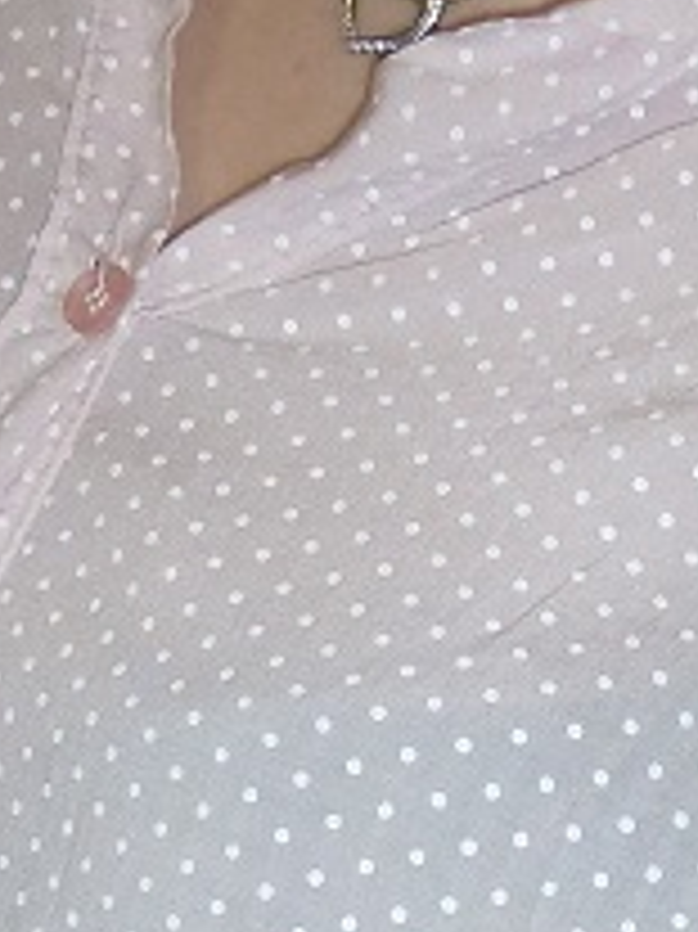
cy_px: 1225
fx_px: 3256
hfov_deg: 12.2
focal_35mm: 121
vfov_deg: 15.5
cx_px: 464
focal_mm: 4.1
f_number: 3.3
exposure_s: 1/30
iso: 160
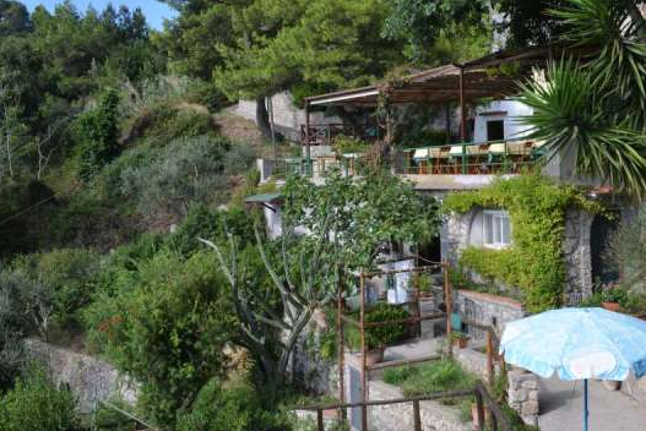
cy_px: 189
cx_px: 443
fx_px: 790
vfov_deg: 30.5
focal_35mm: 44
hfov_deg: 43.7
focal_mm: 29
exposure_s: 1/100
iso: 500
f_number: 13
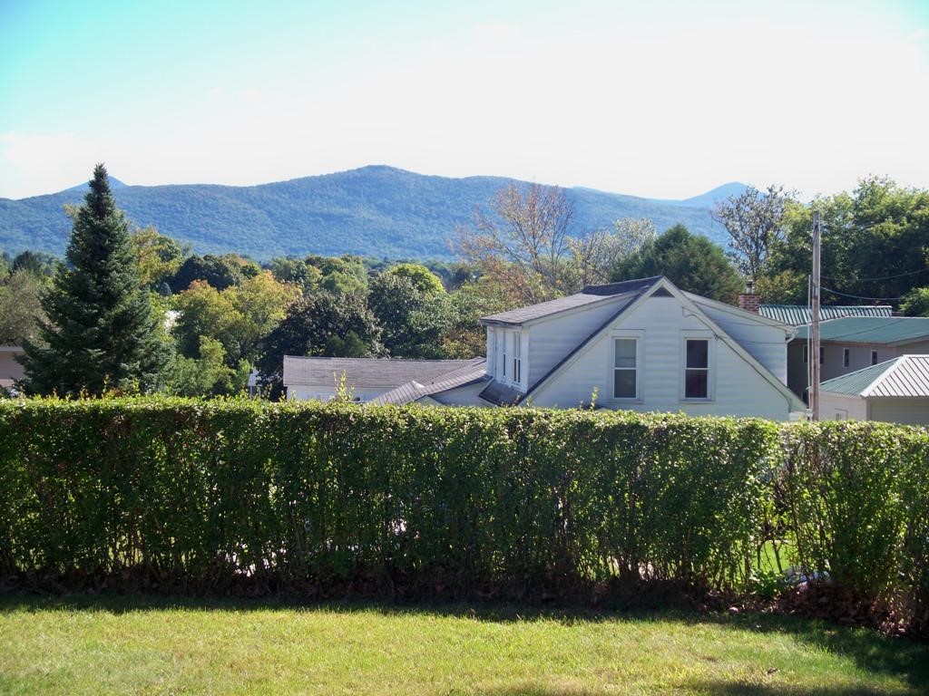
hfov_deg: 32.2
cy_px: 348
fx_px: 1610
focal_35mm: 60
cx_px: 464
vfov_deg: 24.4
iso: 80
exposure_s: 1/320
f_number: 3.1
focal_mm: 12.89
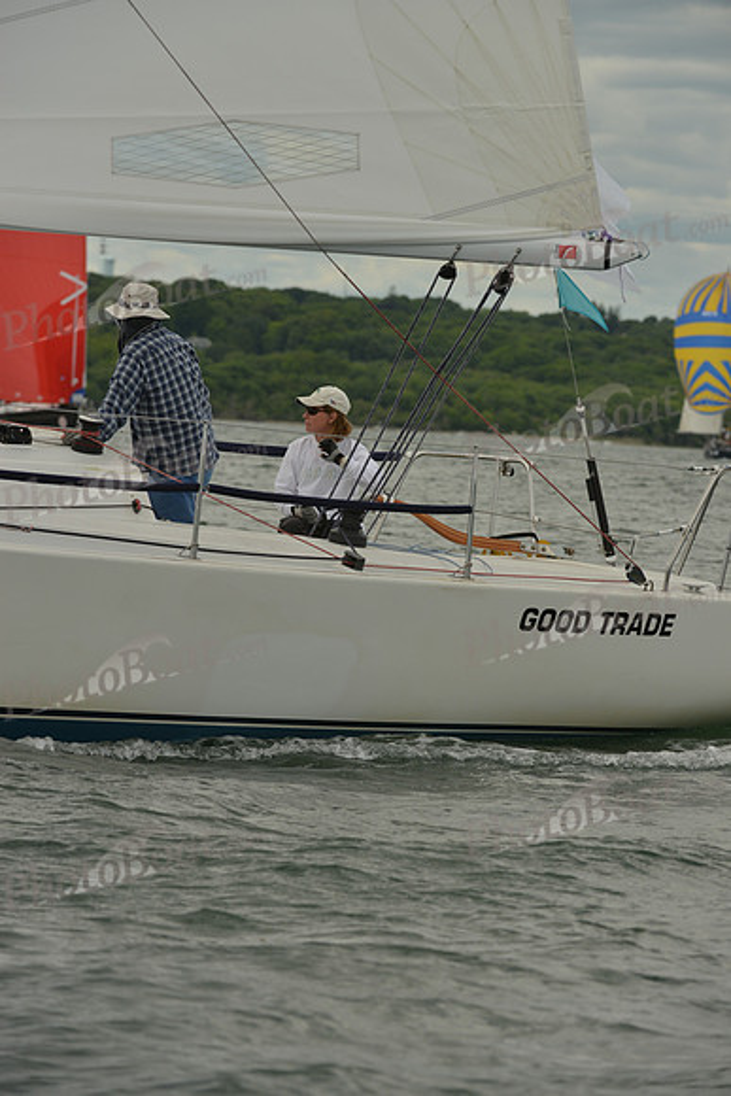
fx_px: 6088
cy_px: 548
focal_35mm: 200
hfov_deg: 6.9
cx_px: 366
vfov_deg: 10.3
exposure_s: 1/800
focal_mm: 200
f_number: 7.1
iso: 200
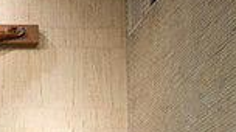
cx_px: -144
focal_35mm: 152
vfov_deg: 7.7
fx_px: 950
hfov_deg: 13.2
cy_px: 228
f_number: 2.8
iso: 2000
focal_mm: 38
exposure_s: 1/160
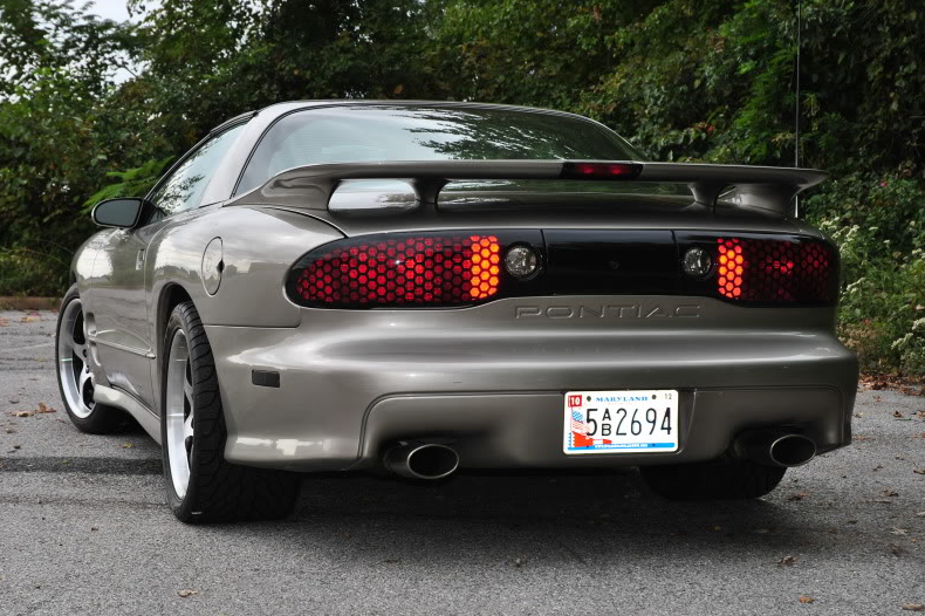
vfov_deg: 17.9
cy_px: 312
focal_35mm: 76
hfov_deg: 26.7
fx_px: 1952
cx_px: 462
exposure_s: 1/200
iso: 100
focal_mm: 50
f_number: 8
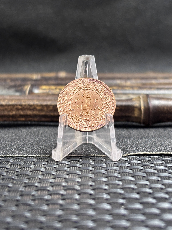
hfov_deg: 28.0
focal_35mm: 52
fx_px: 345
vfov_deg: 36.8
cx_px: 86
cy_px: 115
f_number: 1.6
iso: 160
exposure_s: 1/52
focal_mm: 5.96
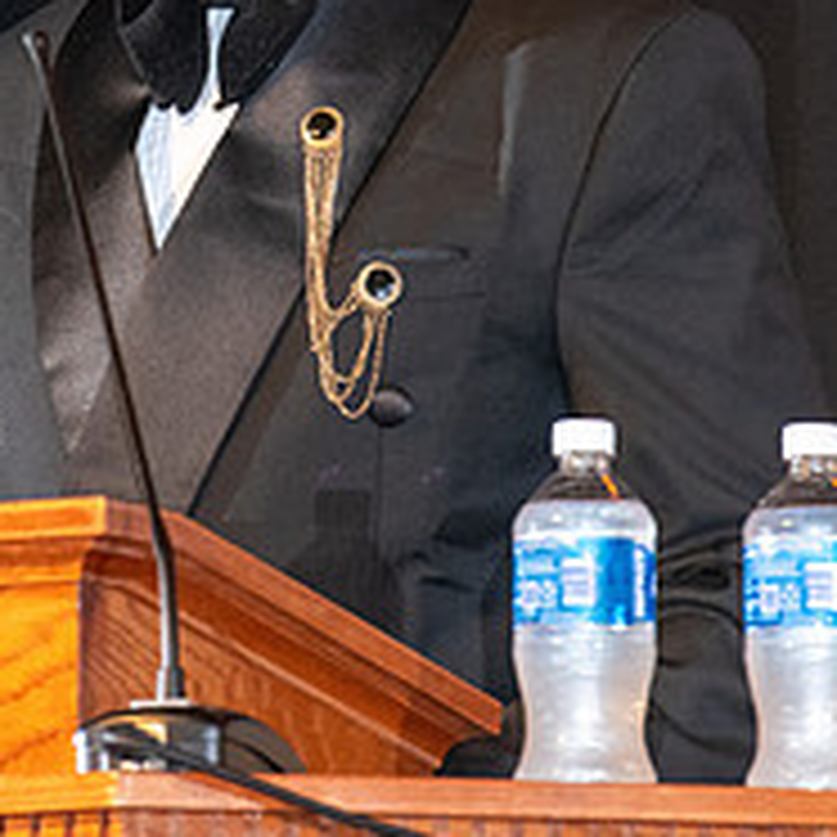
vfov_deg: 2.2
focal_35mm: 799
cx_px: 189
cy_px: 83
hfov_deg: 2.2
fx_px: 21857
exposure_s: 1/125
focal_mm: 200
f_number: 4
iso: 1600
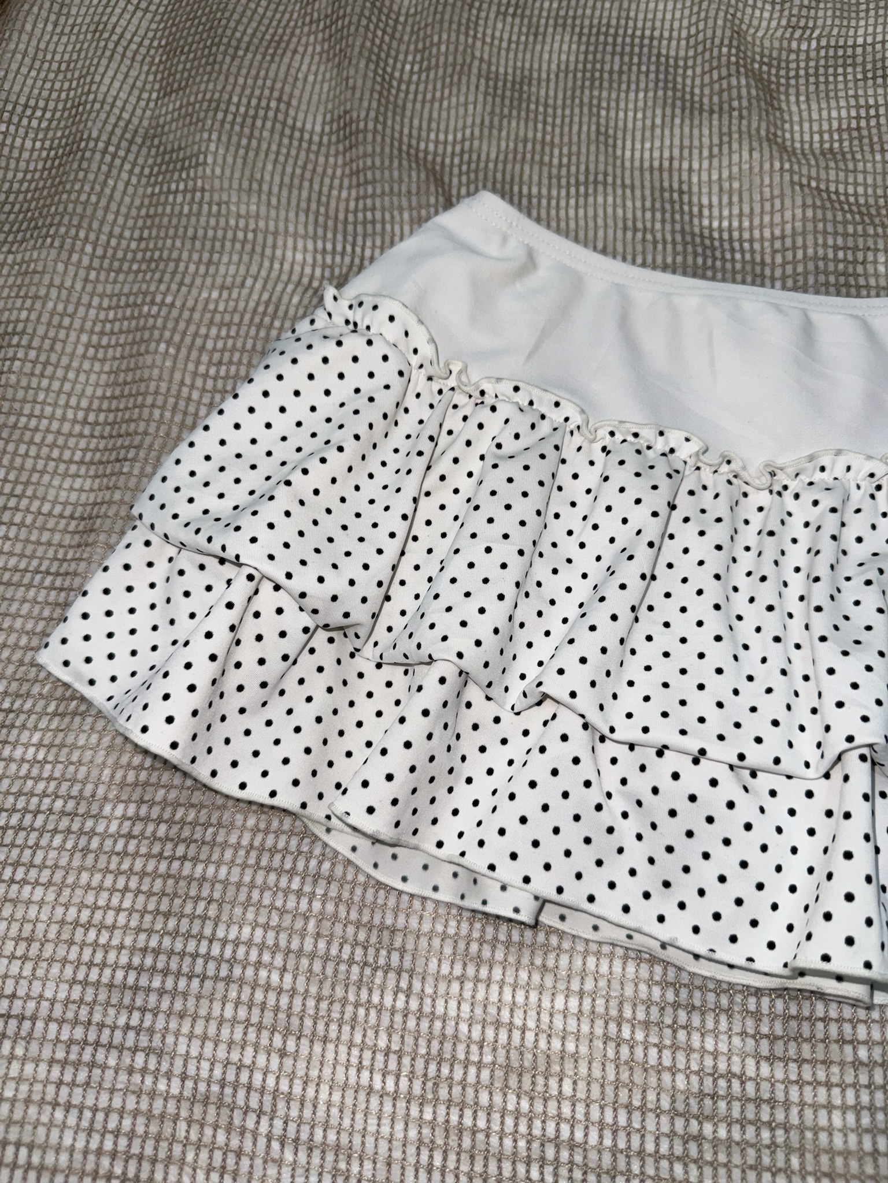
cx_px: 444
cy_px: 592
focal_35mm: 24
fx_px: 821
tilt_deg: -70.2
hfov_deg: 56.8
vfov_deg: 71.6
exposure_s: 1/83
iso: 50
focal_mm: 6.76
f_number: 1.78
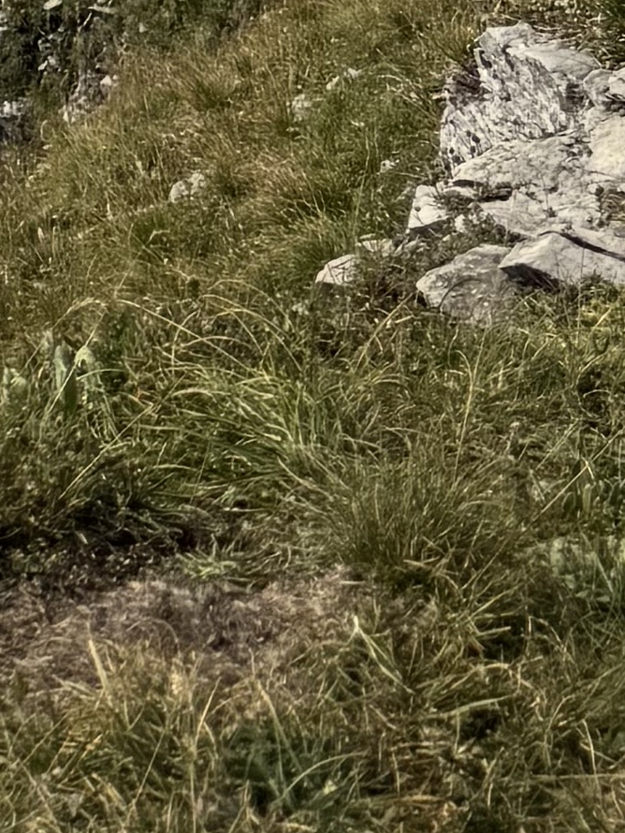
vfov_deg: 9.7
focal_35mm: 154
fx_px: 3706
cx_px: 535
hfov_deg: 9.6
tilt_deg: -2.6
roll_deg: -0.7
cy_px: -1718
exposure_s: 1/10417
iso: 80
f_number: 1.78
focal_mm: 6.76
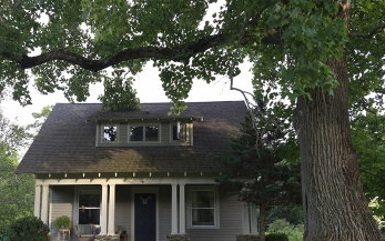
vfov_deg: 34.5
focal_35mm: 36
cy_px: 184
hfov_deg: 53.3
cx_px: 140
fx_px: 378
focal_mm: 5.4
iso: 40
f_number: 1.8
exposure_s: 1/137
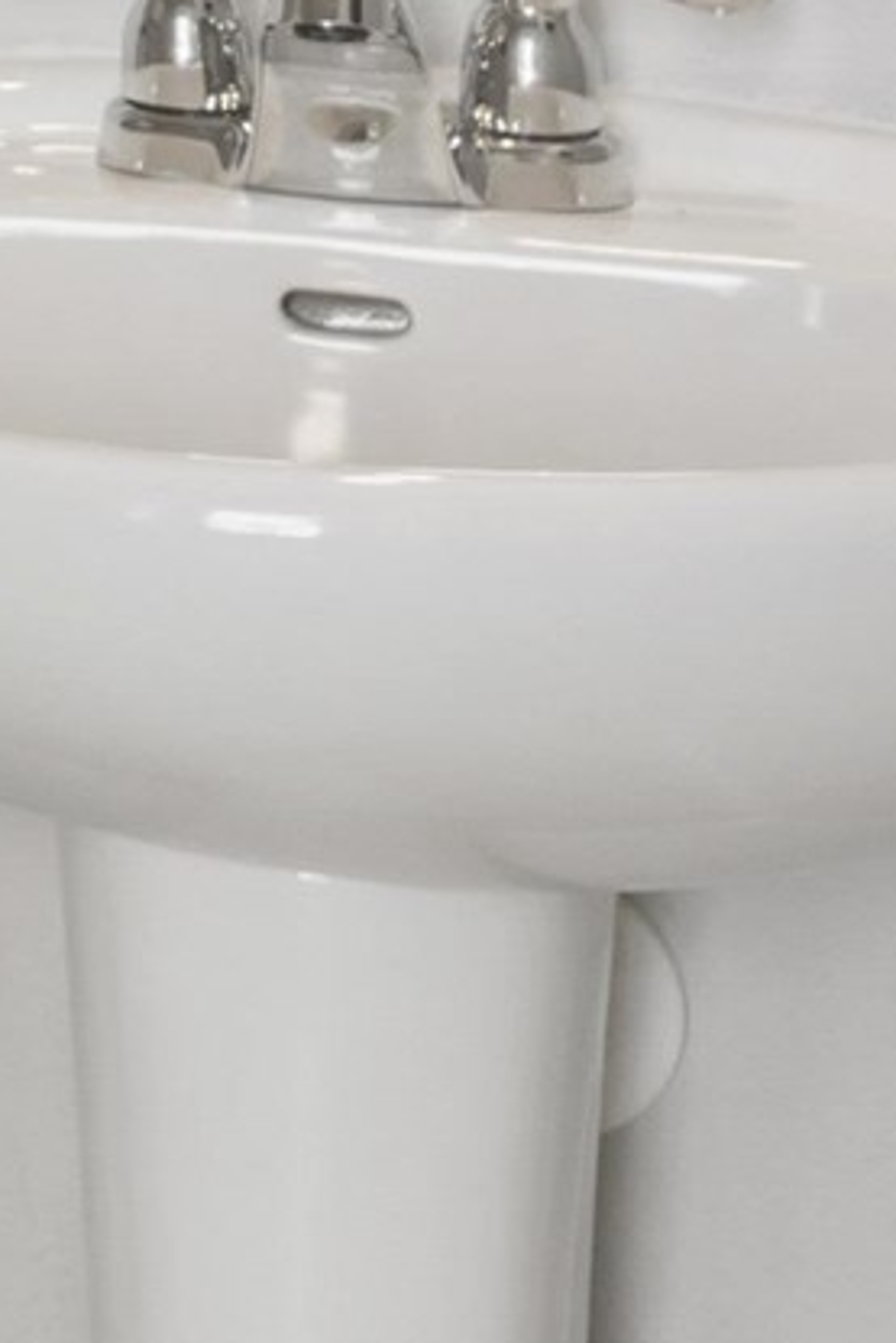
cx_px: -1436
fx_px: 4140
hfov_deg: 10.3
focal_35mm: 111
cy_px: -678
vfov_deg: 16.7
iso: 640
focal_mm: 10
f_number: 4
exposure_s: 1/30
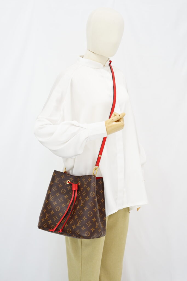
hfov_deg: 27.0
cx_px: 94
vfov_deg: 39.6
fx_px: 389
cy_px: 140
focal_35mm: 50
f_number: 6.3
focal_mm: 50
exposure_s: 1/8
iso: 640
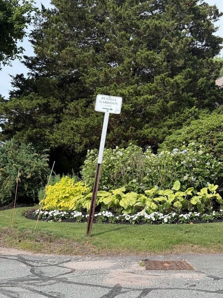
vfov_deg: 39.7
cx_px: 112
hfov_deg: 30.3
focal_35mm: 48
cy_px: 149
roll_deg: +0.7
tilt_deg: +3.4
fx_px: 412
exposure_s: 1/2762
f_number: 1.78
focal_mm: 6.76
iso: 100
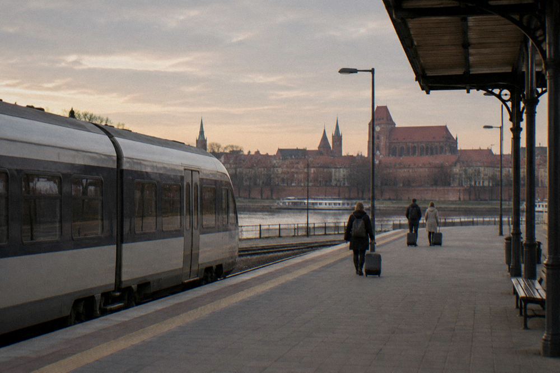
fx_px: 544
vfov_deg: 37.8
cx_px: 280
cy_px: 186
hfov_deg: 54.5
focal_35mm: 35
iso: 400
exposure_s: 1/400
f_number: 7.1
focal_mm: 35
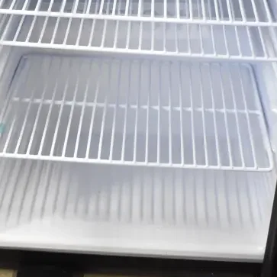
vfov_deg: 21.4
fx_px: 697
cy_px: -22
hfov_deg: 22.5
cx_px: 123
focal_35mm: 77
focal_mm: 24
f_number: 4
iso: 3200
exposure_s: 1/40
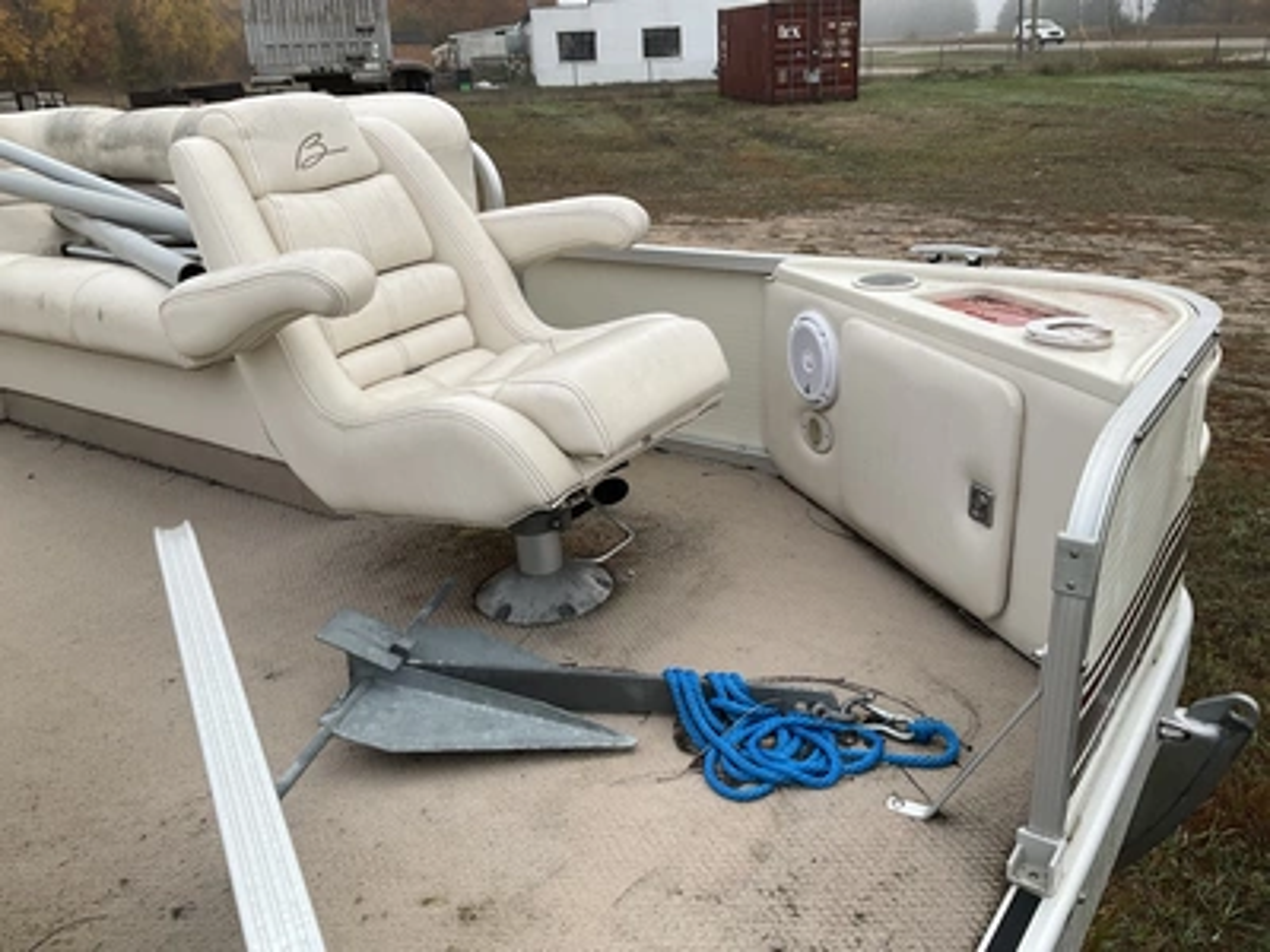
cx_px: 635
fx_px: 1064
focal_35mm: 29
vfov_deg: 48.2
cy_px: 476
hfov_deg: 61.7
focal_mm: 3
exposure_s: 1/141
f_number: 1.8
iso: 20
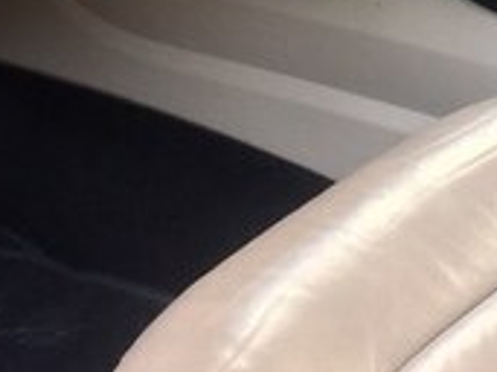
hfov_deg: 17.6
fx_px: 1607
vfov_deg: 12.1
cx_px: 317
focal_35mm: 112
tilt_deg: -14.4
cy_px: -298
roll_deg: -1.4
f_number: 2.2
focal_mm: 4.15
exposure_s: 1/100
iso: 64
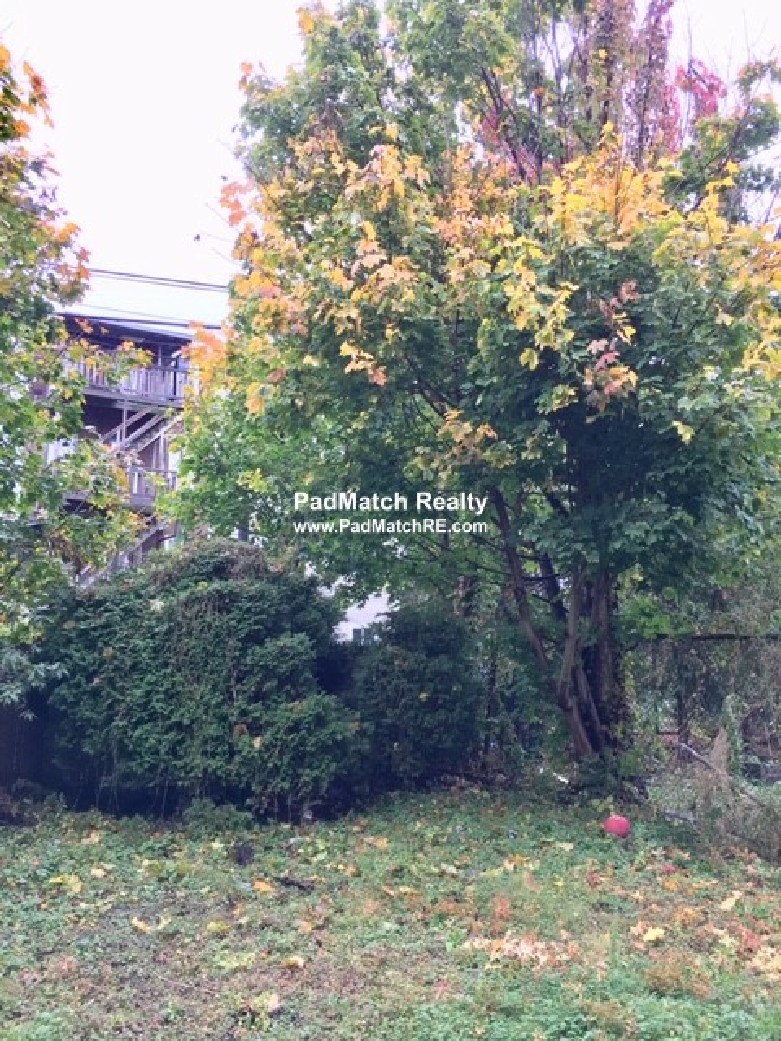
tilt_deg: +8.8
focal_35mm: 29
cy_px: 520
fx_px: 872
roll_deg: +0.1
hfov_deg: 48.2
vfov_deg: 61.7
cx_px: 390
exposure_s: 1/120
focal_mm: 4.15
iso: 32
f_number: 2.2
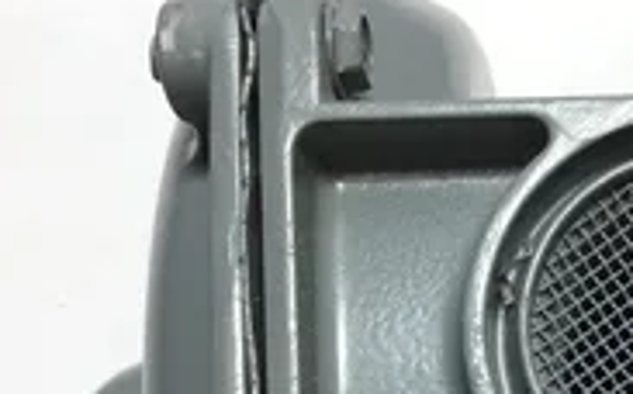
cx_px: 623
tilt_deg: -64.6
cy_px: 411
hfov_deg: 27.1
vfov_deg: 17.6
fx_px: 1241
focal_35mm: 72
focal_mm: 3.3
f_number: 2.4
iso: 40
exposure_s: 1/120
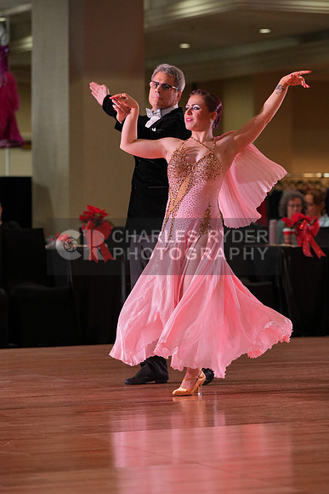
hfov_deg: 10.0
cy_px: 247
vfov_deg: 15.0
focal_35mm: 137
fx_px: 1877
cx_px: 164
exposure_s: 1/500
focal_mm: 137
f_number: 4
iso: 1600
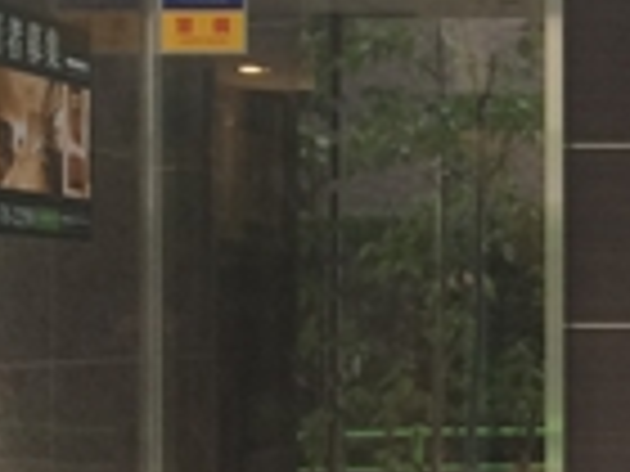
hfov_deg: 14.1
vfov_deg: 11.1
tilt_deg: +1.2
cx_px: 882
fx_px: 2421
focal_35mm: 133
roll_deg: +1.6
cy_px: 319
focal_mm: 4.15
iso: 50
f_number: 2.2
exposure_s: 1/30
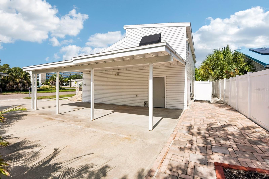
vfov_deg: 73.7
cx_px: 134
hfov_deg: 96.7
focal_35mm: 16
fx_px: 120
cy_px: 90
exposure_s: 1/2500
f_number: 8
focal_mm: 16
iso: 400
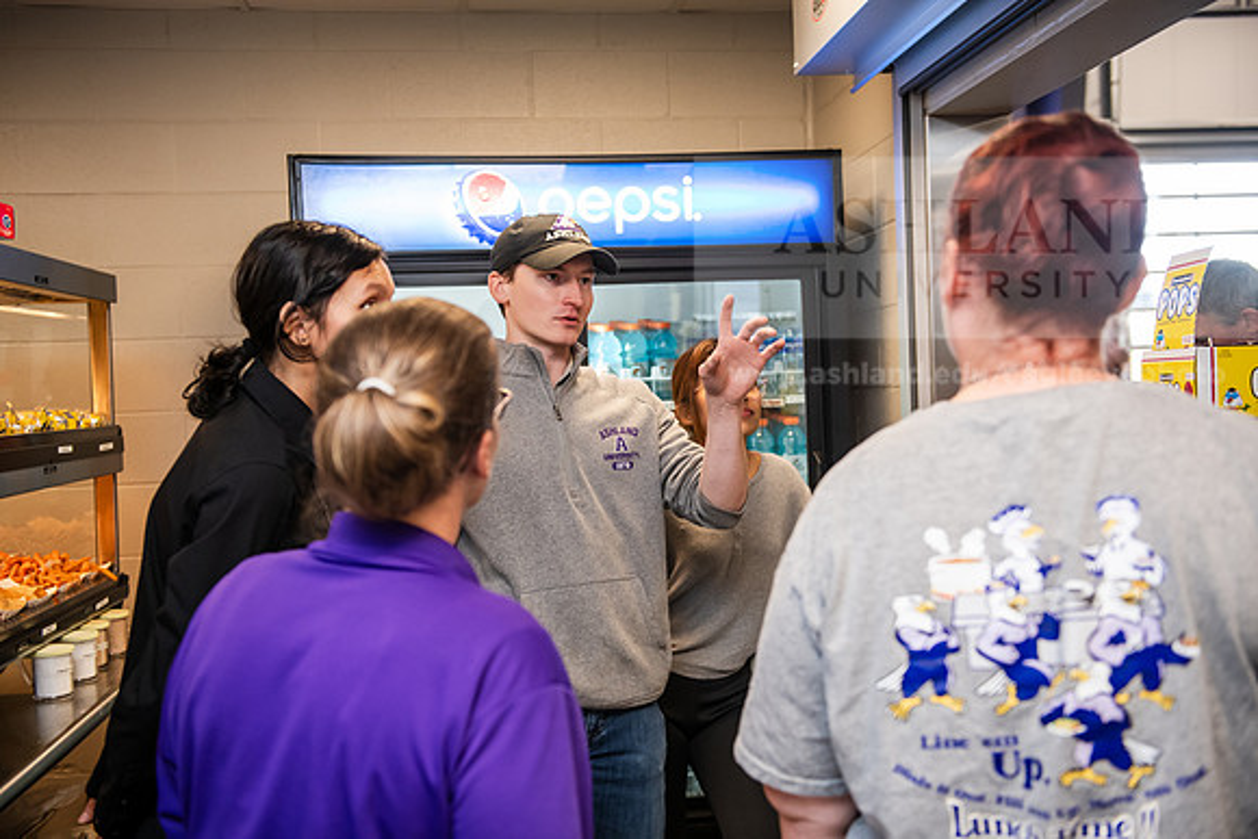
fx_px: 1398
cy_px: 420
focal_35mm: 40
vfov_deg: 33.4
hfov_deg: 48.4
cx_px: 629
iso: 1250
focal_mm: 40
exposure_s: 1/250
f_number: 3.2
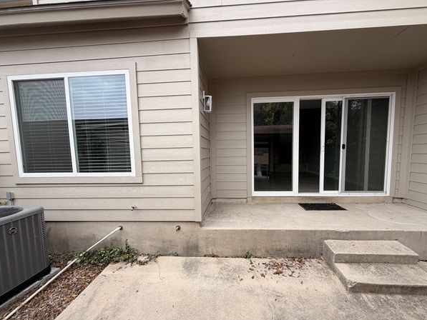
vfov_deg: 81.7
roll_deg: +0.7
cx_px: 224
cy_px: 171
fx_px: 185
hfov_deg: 98.1
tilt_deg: -4.6
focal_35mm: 15
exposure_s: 1/225
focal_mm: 2.22
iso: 40
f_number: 2.2
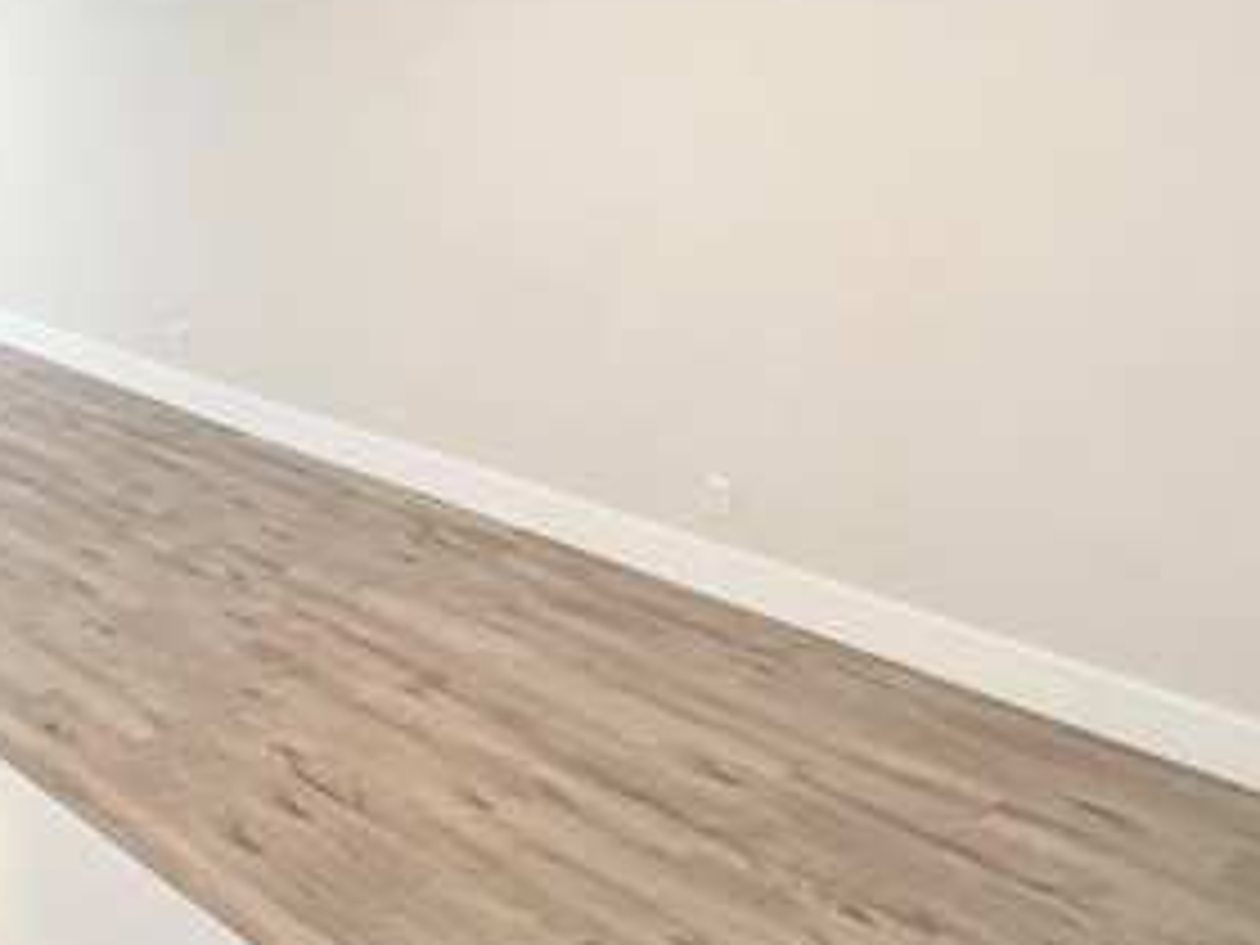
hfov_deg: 39.1
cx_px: -99
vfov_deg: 34.3
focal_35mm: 40
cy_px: 130
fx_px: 1456
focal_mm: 2.22
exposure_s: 1/120
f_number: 2.2
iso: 320
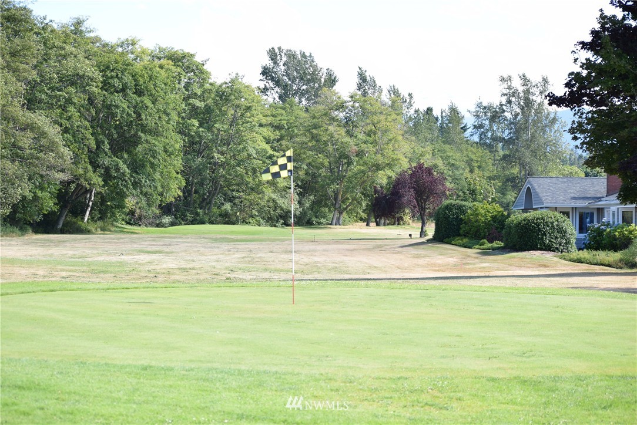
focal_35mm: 82
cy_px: 212
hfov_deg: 24.6
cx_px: 318
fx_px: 1461
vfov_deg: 16.6
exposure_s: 1/200
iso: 100
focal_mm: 55
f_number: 4.5
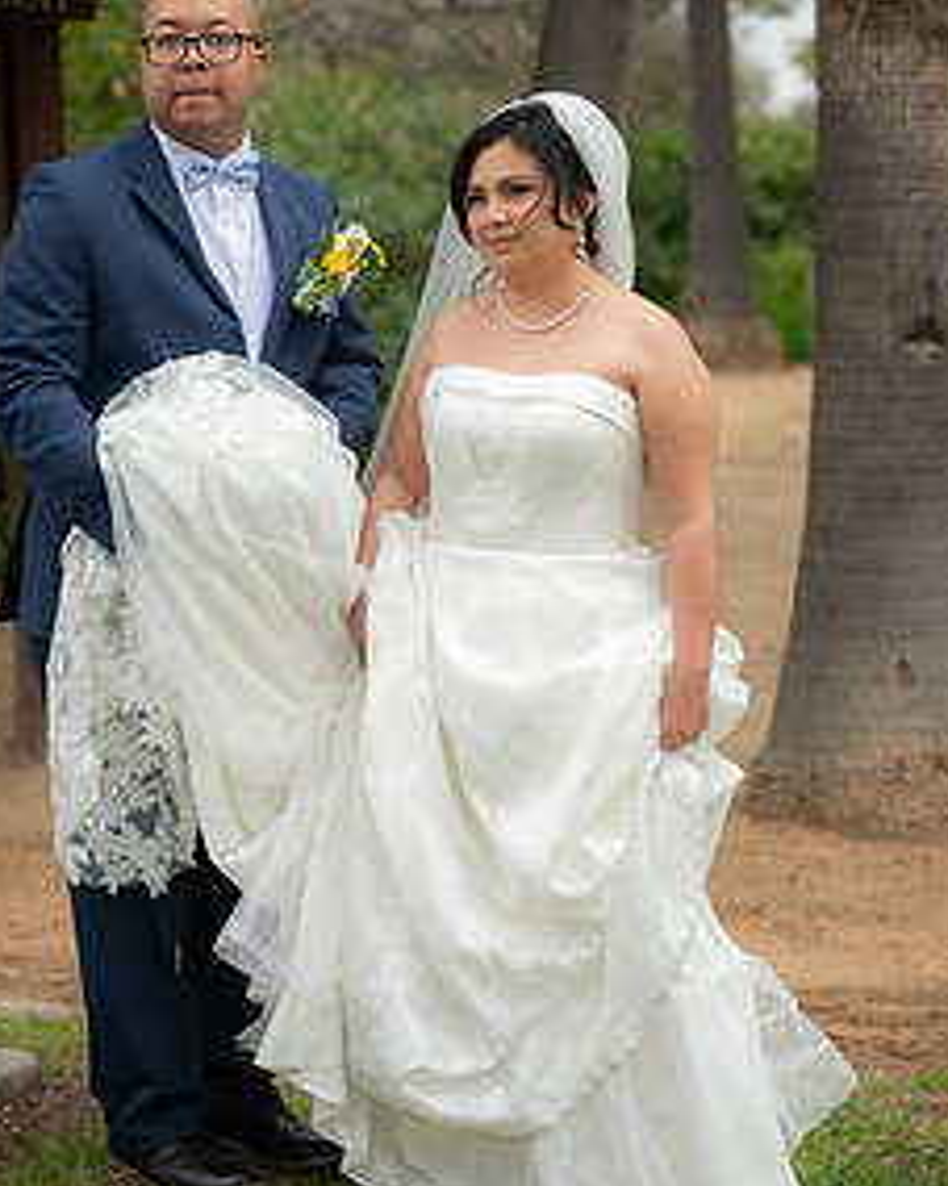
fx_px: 3649
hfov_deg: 14.8
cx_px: 468
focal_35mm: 104
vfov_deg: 18.4
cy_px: 501
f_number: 2.8
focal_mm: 70
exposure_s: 1/800
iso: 640
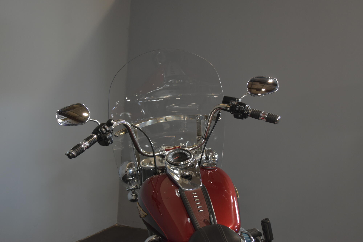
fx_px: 454
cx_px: 182
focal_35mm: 45
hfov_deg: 43.6
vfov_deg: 29.9
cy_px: 121
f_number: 4.5
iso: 800
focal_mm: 30
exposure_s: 1/30
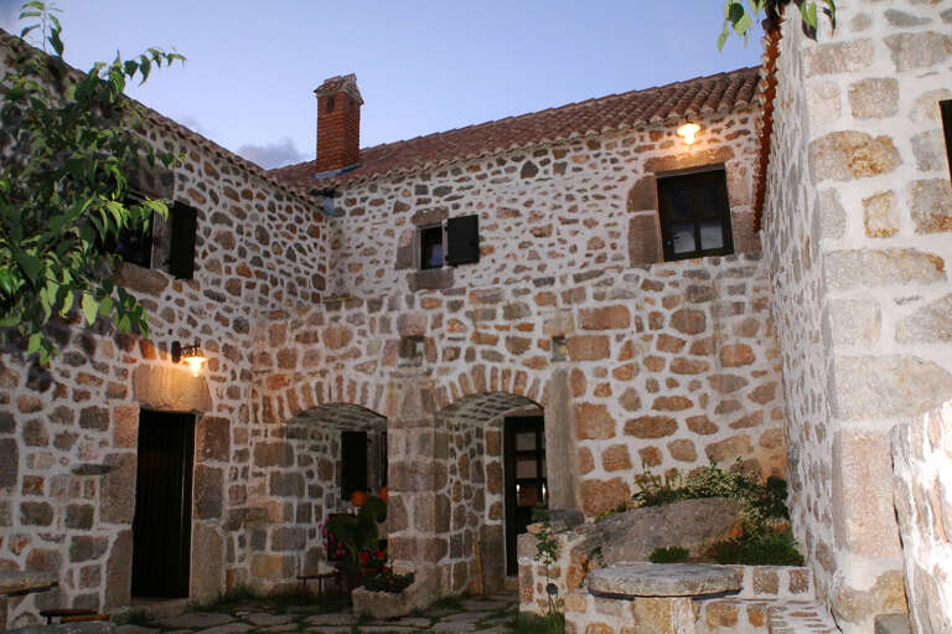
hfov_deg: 62.0
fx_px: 793
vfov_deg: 43.6
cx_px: 476
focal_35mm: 30
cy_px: 317
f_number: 2.8
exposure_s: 1/90
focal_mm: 20
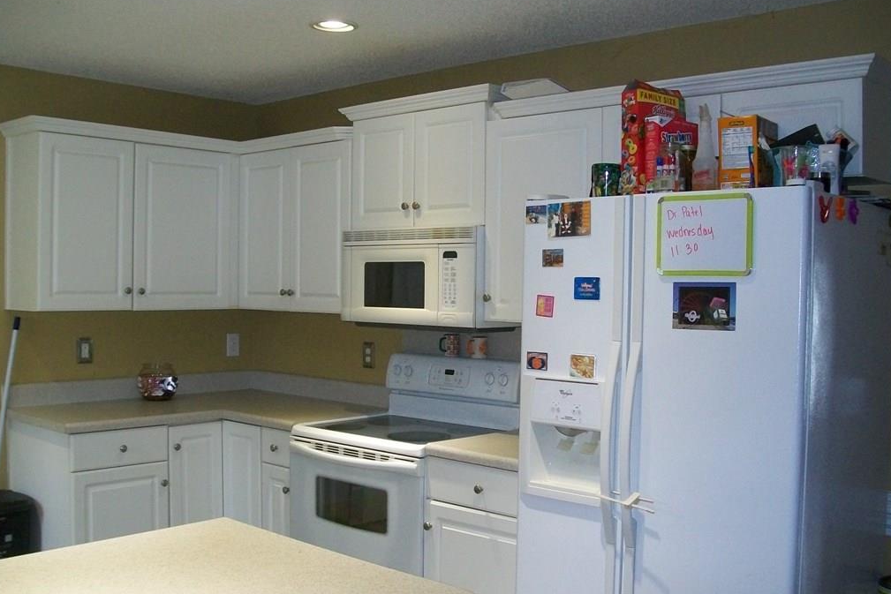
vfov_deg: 35.1
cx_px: 445
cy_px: 312
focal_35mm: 38
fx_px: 941
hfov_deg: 50.7
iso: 160
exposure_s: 1/60
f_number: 2.7
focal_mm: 6
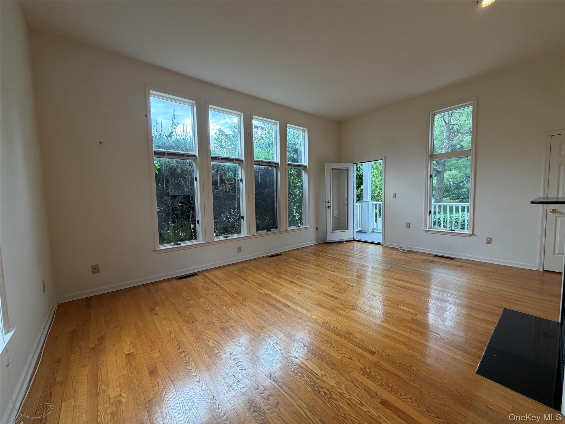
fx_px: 229
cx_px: 282
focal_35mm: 14
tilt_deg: -5.3
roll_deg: +2.3
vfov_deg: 85.7
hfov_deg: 102.1
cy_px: 212
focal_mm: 2.22
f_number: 2.2
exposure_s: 1/121
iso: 100
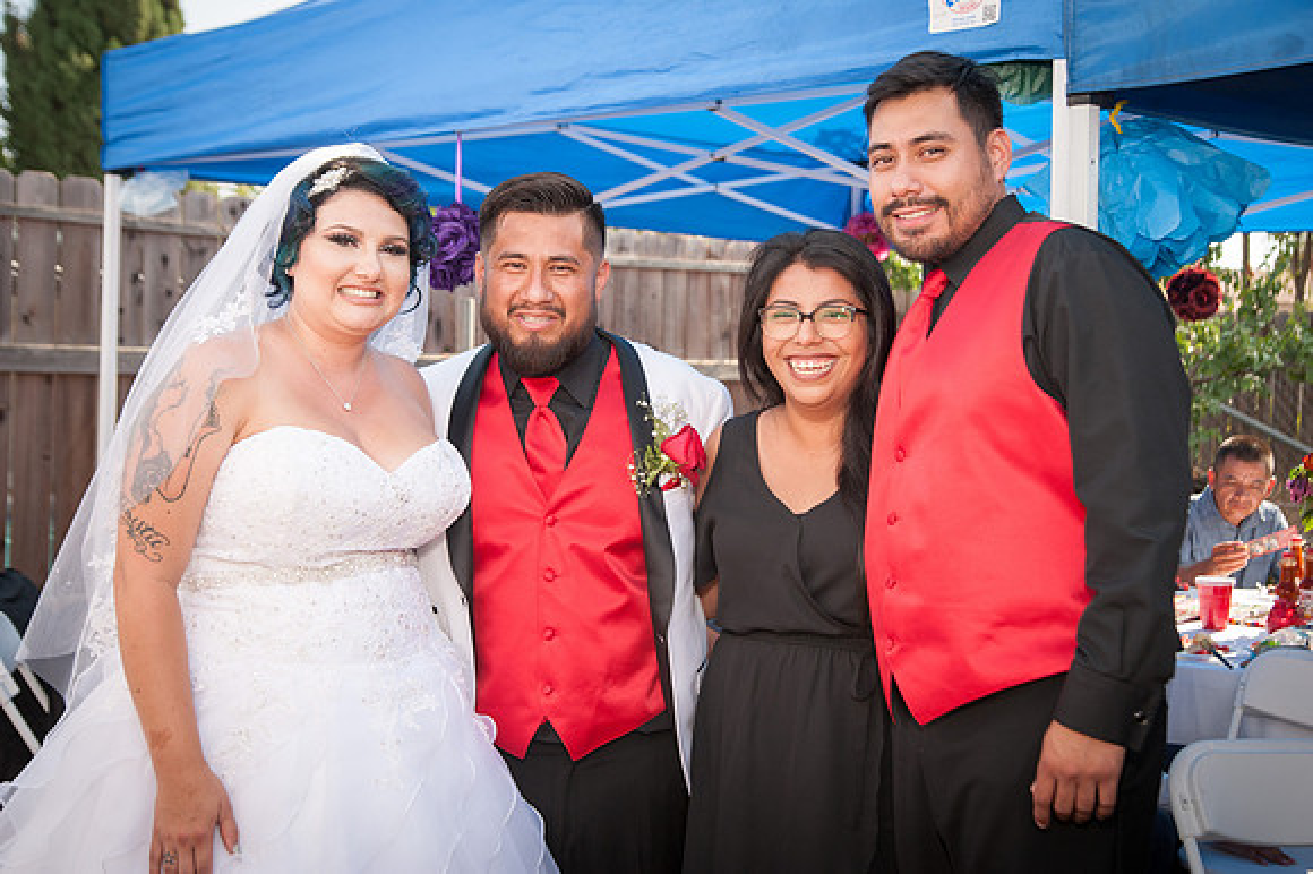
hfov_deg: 42.7
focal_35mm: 46
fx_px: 1678
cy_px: 437
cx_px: 656
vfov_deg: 29.2
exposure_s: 1/640
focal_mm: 46
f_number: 5
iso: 200
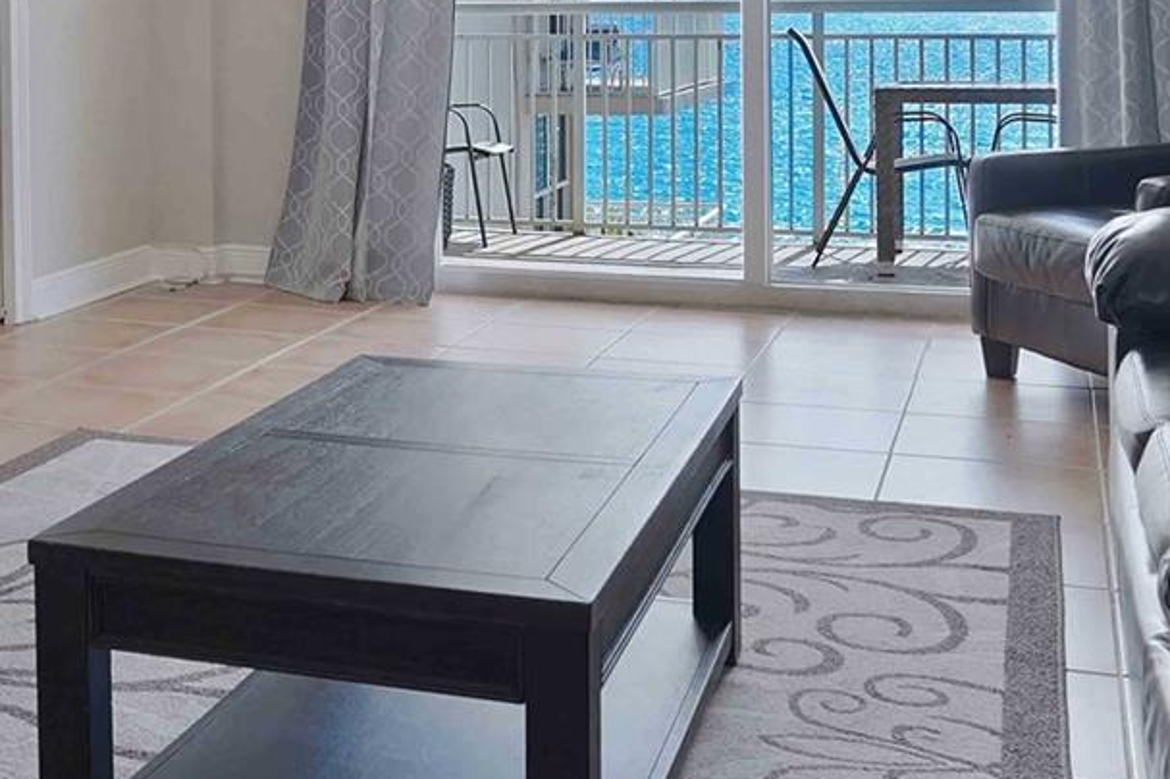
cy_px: -38
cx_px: 216
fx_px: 1754
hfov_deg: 35.6
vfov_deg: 23.7
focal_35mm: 54
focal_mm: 16
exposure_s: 1/200
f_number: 5
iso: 1000
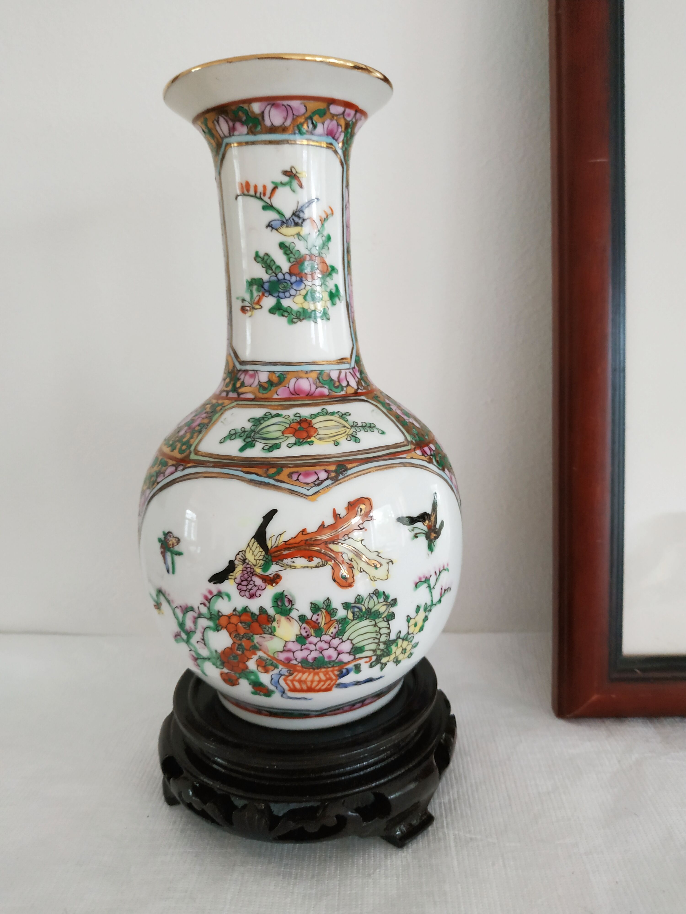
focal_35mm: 24
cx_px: 343
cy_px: 457
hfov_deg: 56.8
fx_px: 634
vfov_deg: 71.6
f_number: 1.9
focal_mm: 3.94
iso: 640
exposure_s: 1/20
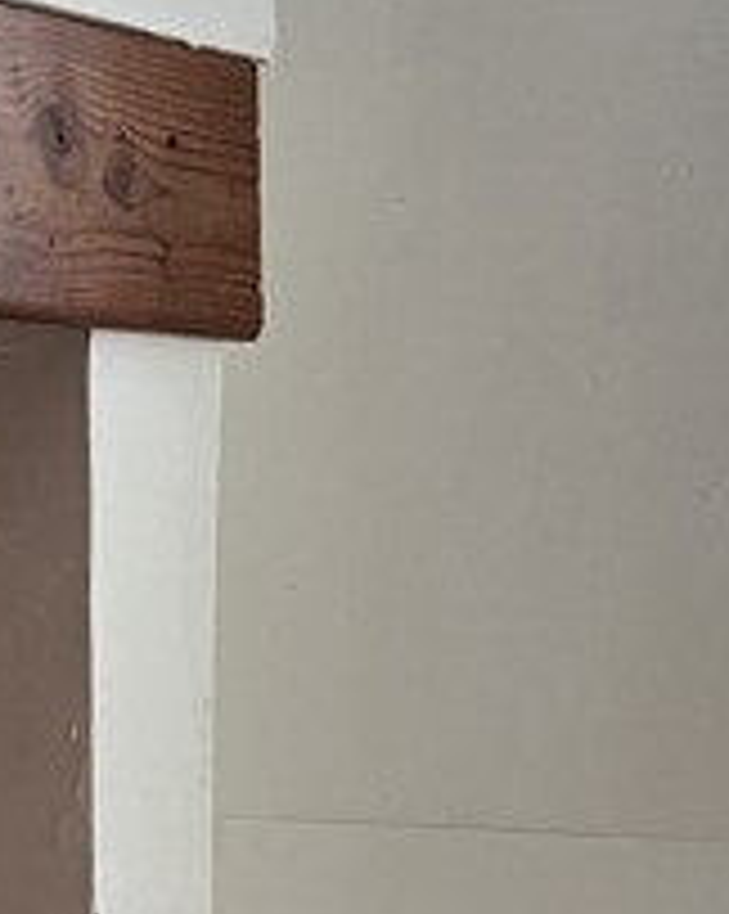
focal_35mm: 100
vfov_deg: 18.4
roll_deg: +1.4
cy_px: 1040
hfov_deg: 15.1
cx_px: -27
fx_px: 2701
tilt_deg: -10.6
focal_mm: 5.1
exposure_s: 1/54
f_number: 1.6
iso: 500
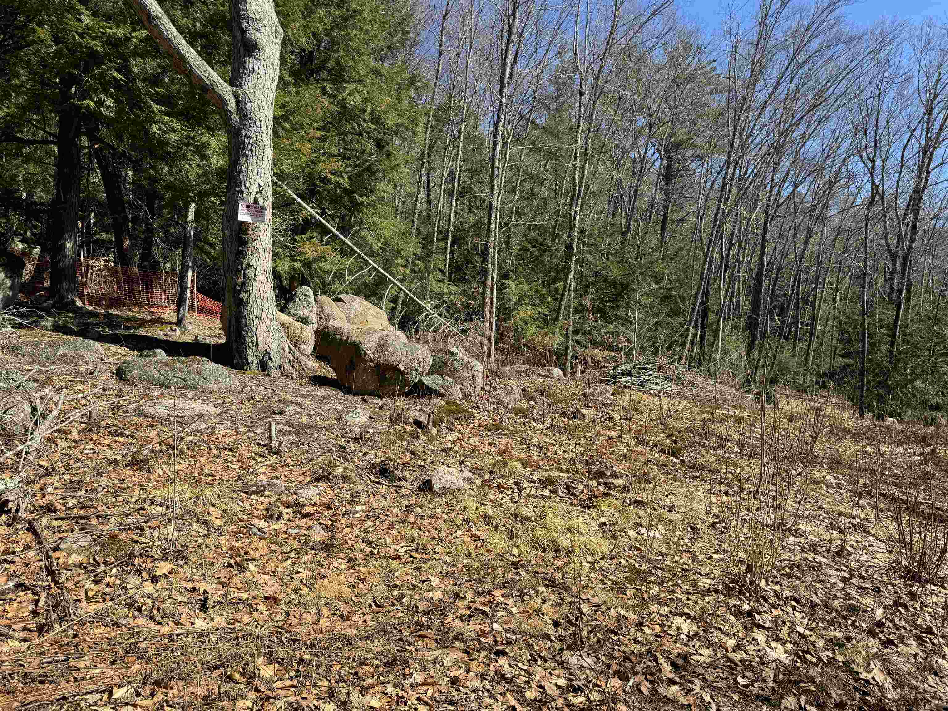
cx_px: 474
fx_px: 657
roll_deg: +0.4
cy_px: 356
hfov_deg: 71.6
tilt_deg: +3.1
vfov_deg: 56.8
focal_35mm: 24
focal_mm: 6.86
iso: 80
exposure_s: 1/2506
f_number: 1.78
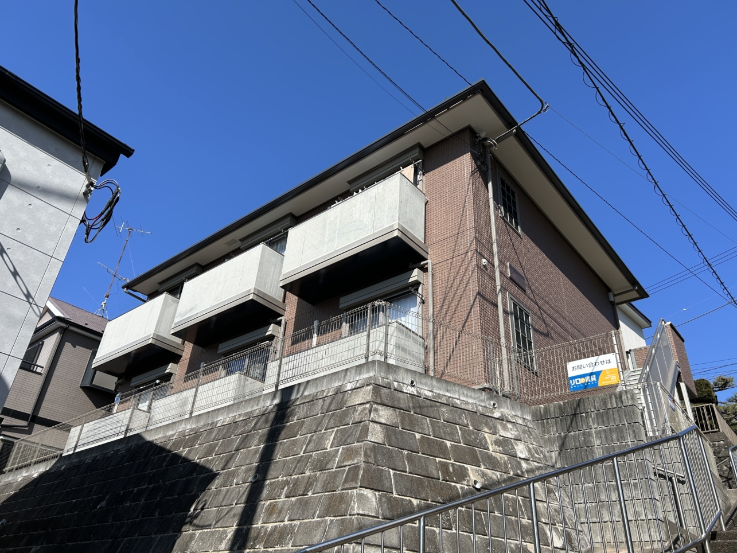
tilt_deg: +32.2
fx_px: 554
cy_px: 276
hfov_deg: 67.3
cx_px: 368
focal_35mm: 26
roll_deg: -2.9
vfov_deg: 53.1
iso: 50
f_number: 1.5
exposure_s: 1/3704
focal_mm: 5.7
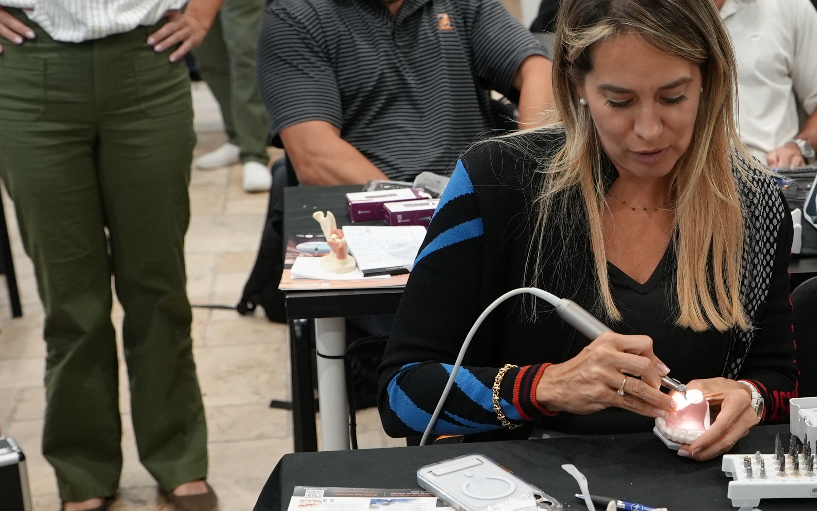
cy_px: 320
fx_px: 1536
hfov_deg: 28.5
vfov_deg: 18.8
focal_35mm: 69
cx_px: 755
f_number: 4
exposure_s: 1/160
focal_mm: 35
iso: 2500
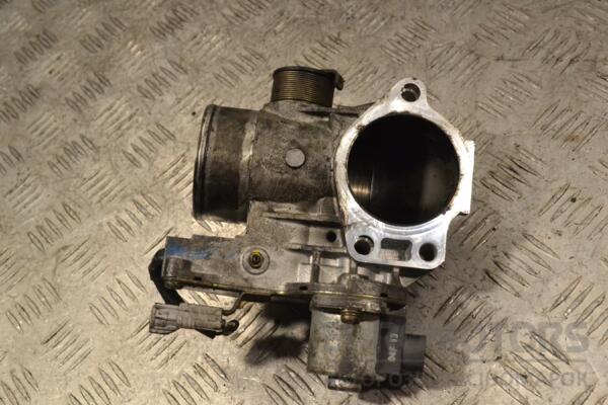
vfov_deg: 26.5
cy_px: 202
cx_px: 304
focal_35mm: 51
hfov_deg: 38.9
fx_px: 861
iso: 3200
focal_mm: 34
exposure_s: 1/400
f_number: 10
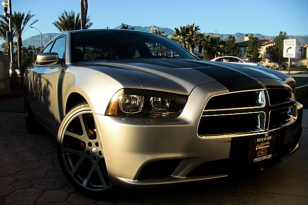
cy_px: 113
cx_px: 154
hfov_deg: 50.7
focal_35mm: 38
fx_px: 325
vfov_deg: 35.0
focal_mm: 6.3
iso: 50
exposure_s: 1/500
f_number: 2.8
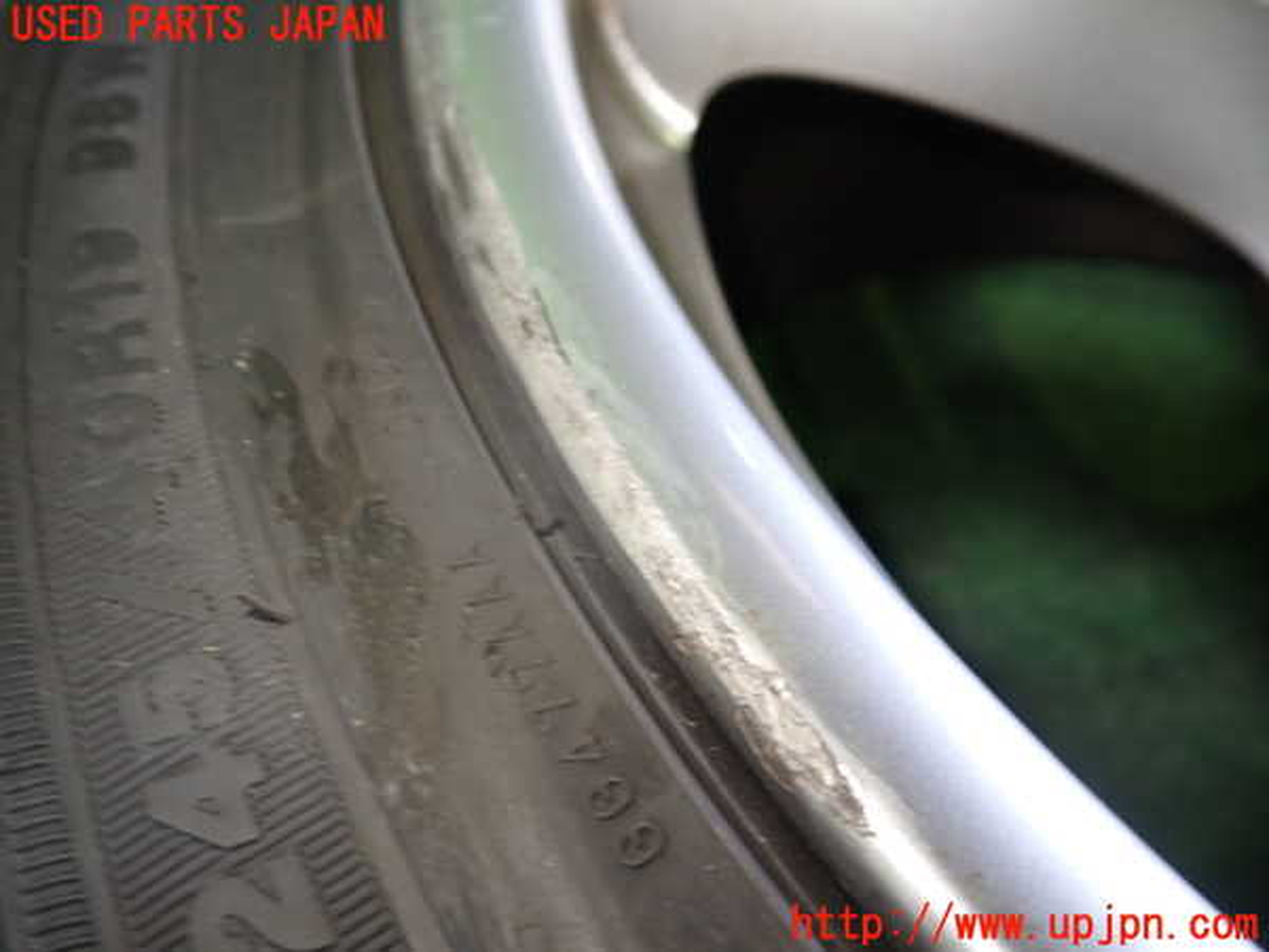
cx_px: 634
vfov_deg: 46.8
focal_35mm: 30
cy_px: 476
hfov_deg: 60.0
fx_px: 1100
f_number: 2.3
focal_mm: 5.4
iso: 250
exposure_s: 1/30
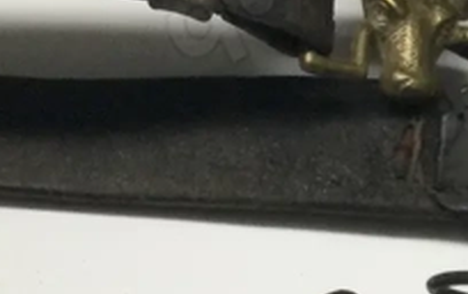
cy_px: 505
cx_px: 661
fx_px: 2056
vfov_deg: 7.9
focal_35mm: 161
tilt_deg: -80.3
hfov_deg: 12.5
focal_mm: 3.3
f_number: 2.4
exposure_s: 1/33
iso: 32
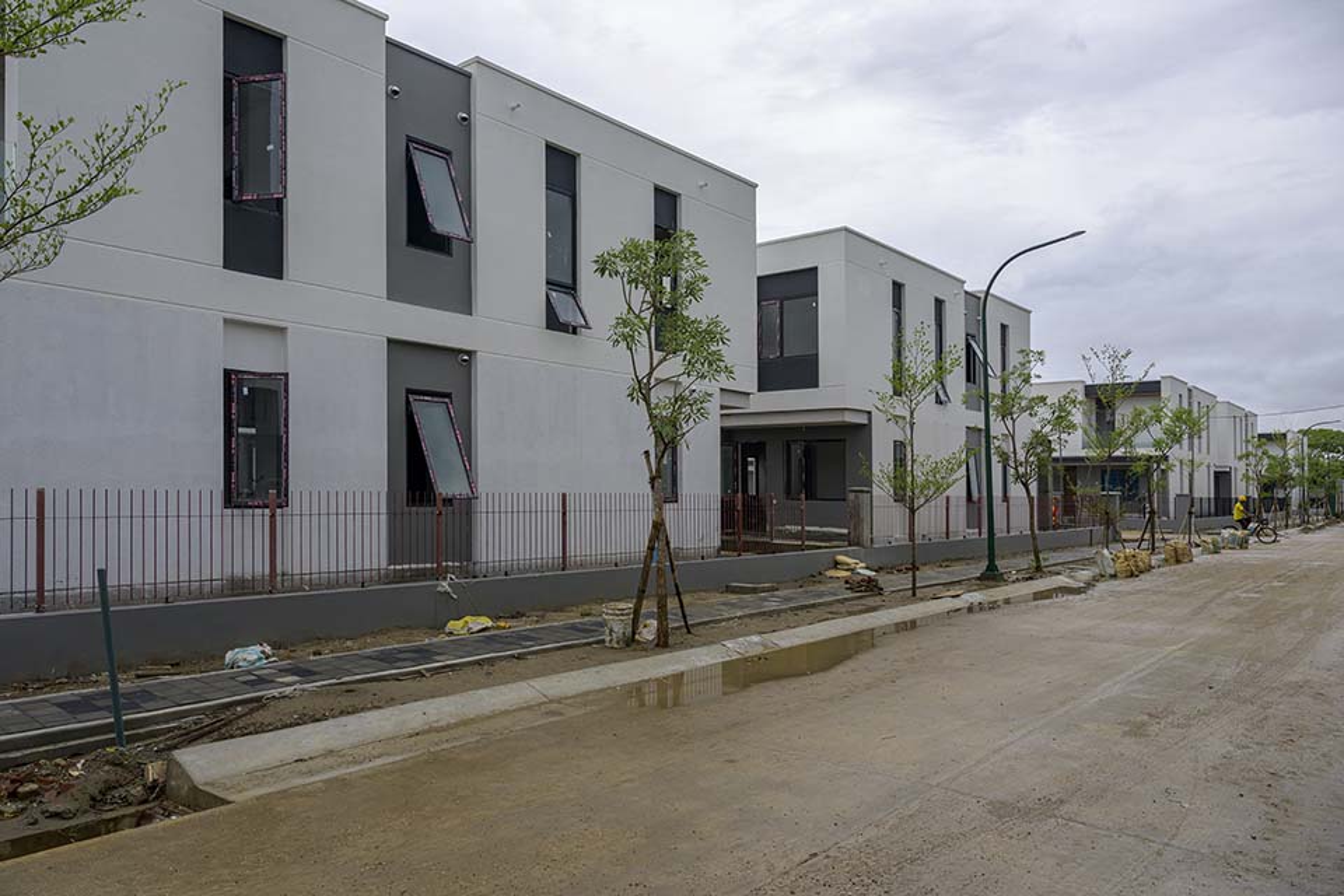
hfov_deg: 73.7
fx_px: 896
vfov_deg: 53.1
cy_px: 448
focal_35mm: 24
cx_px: 672
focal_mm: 24
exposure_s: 1/320
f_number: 9
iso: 250
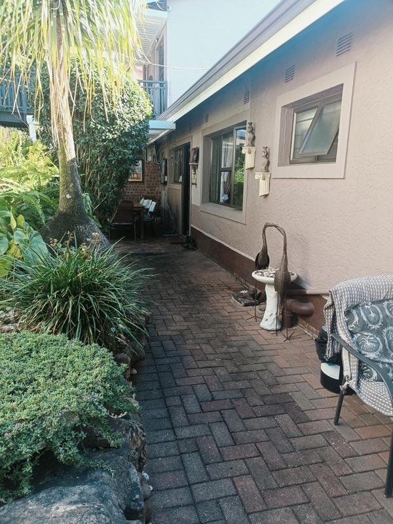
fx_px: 378
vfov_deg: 69.4
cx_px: 196
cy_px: 262
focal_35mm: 25
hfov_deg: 54.9
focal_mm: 4.7
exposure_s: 1/99.9
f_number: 1.7
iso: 125
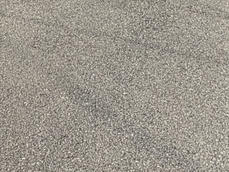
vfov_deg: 13.4
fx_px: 549
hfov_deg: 22.7
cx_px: 4
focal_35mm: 83
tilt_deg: +2.8
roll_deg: -0.4
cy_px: -235
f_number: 2.2
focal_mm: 2.22
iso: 25
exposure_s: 1/1189
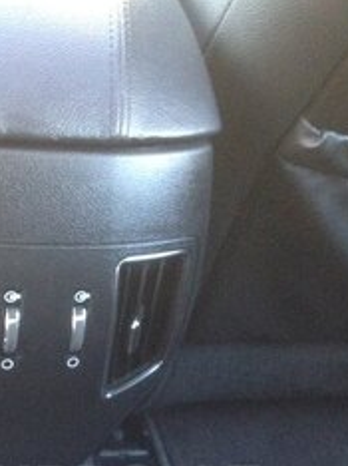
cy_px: 488
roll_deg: -15.1
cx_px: 107
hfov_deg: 20.9
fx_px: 940
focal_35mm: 70
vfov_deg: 26.1
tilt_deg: -41.2
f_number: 2.4
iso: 320
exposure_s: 1/20
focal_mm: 4.12
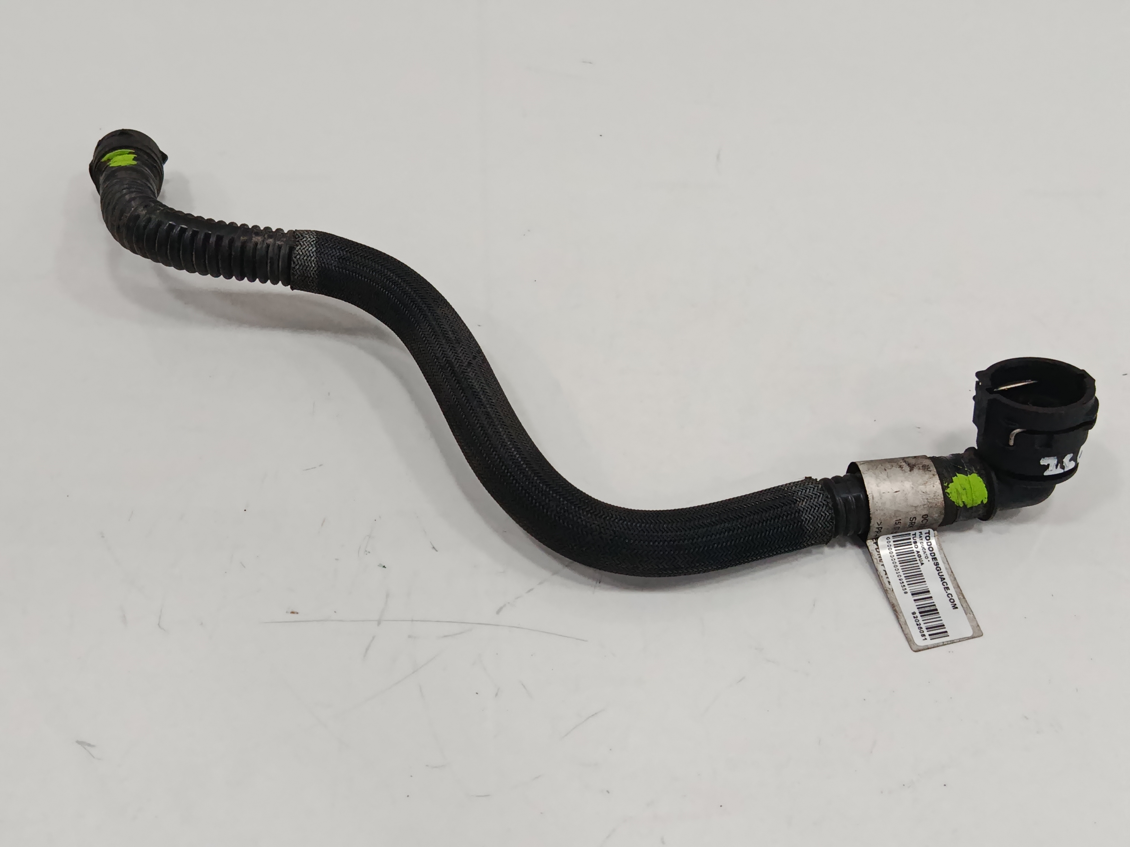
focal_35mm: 38
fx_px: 1240
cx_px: 565
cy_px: 424
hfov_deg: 49.0
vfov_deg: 37.7
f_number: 1.7
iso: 802
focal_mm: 5.24
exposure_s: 1/100
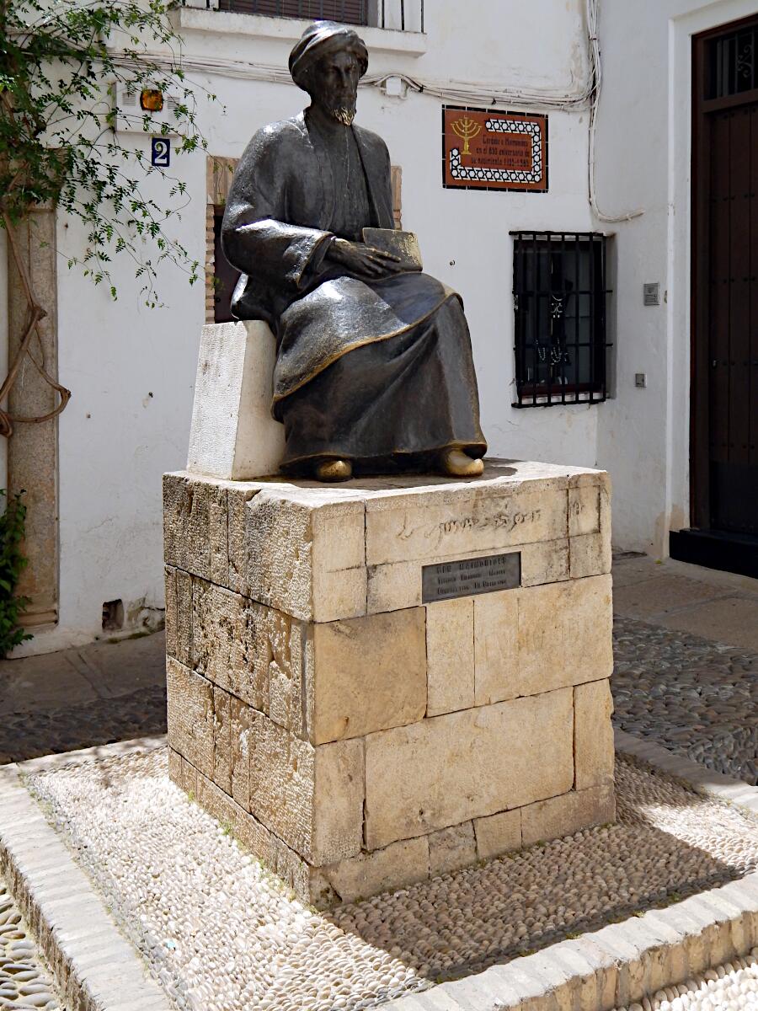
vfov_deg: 49.0
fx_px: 1109
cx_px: 379
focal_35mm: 38
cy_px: 506
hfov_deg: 37.7
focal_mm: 6.8
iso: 125
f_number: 3.4
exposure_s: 1/800
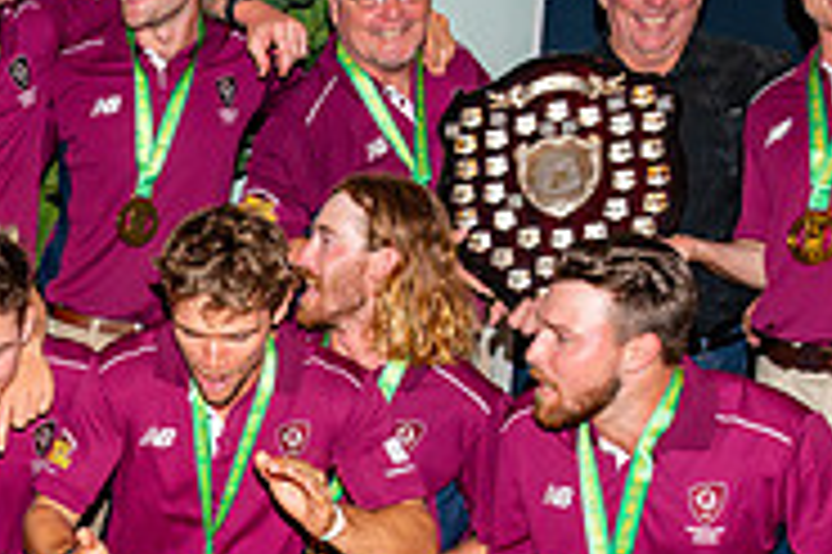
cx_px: -142
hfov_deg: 23.7
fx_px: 1824
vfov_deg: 17.0
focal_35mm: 79
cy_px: 488
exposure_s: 1/60
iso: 400
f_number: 8
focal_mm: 24
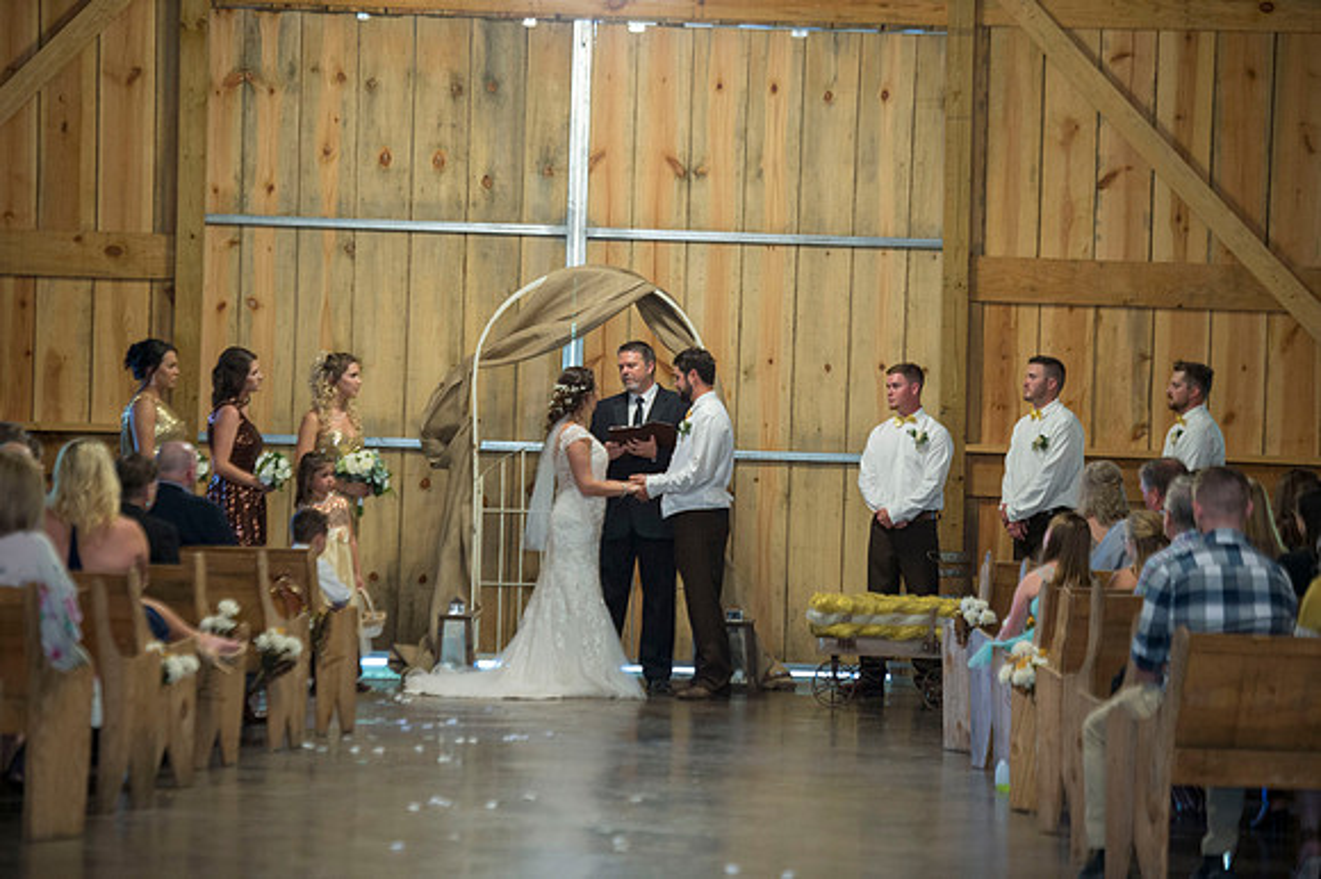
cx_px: 660
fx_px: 5317
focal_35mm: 145
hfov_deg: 14.2
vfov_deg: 9.5
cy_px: 440
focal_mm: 145
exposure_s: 1/160
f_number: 2.8
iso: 1600
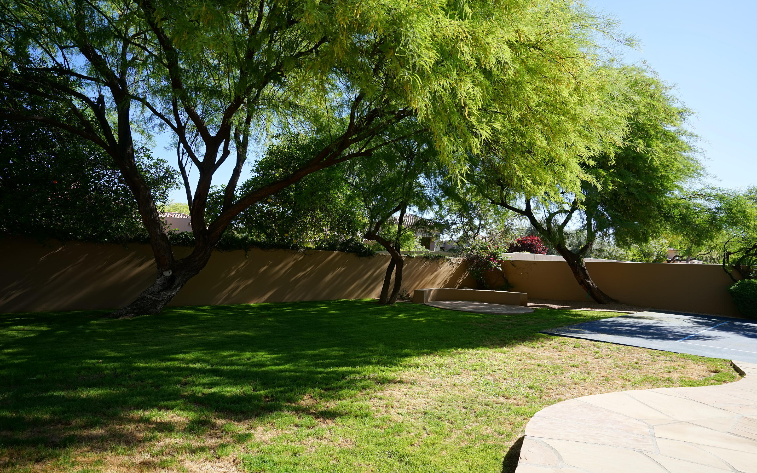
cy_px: 248
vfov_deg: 62.2
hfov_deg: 88.0
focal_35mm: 19
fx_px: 392
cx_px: 375
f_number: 7.1
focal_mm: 18
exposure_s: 1/100
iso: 100
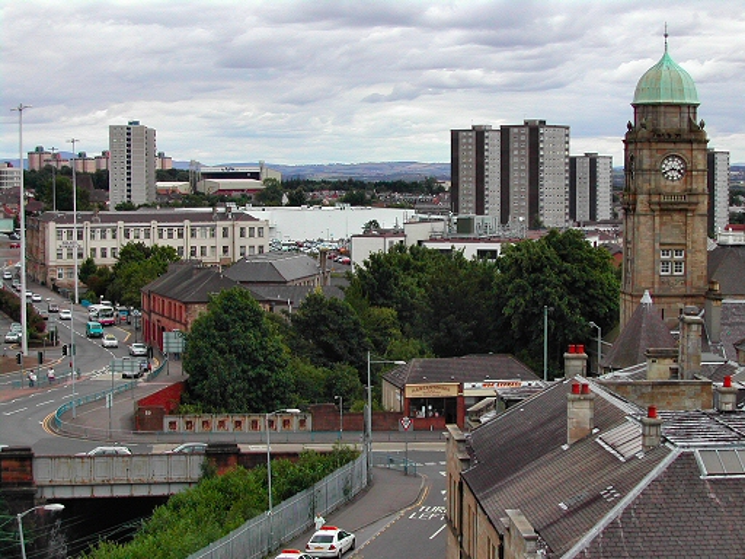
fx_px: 1550
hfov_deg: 27.0
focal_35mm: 72
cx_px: 372
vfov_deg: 20.4
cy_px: 280
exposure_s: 1/405
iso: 100
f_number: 3.8
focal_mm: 15.3
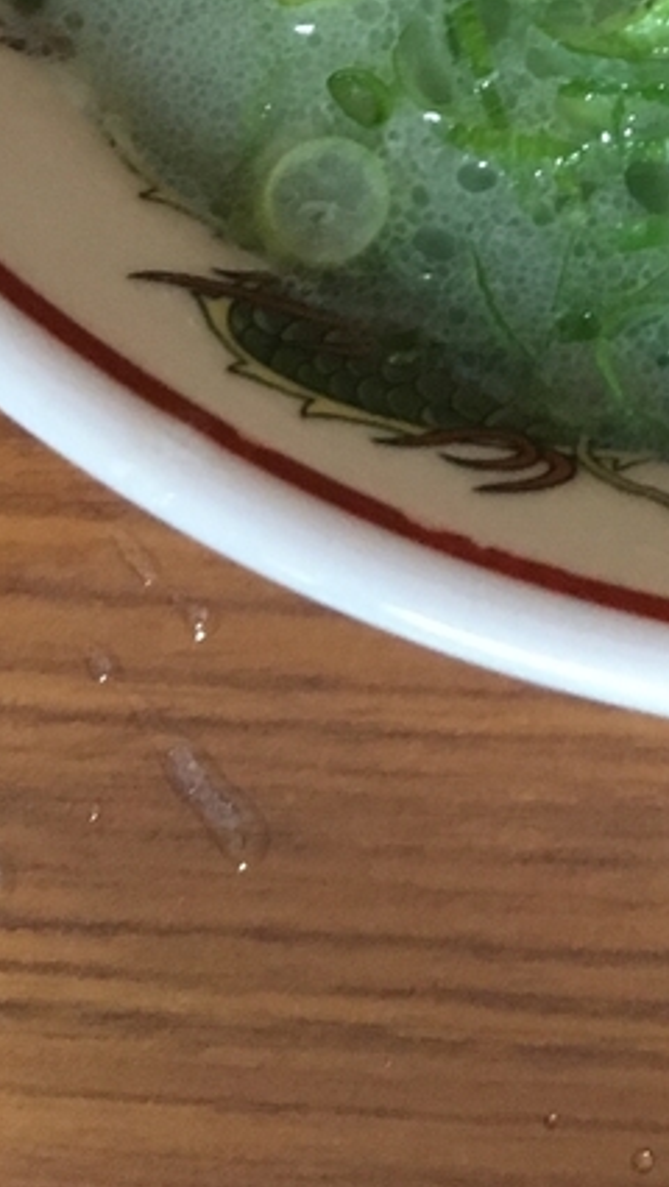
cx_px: 998
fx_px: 2803
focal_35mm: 89
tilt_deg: -66.2
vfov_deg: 21.1
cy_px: -468
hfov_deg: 12.9
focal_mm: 4.15
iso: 160
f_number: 2.2
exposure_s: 1/30
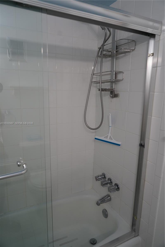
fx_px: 165
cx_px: 82
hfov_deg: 53.1
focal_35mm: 24
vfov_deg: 73.8
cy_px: 124
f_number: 4
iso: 640
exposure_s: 1/160
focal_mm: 24
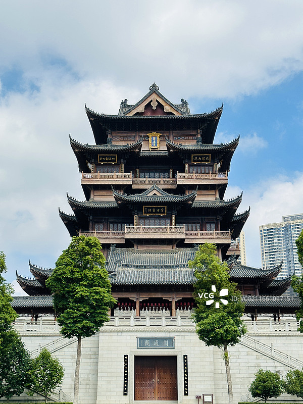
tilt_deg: +19.4
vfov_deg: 39.7
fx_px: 560
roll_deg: -0.8
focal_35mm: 48
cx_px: 152
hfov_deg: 30.3
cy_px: 202
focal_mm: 6.86
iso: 64
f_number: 1.78
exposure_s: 1/5263
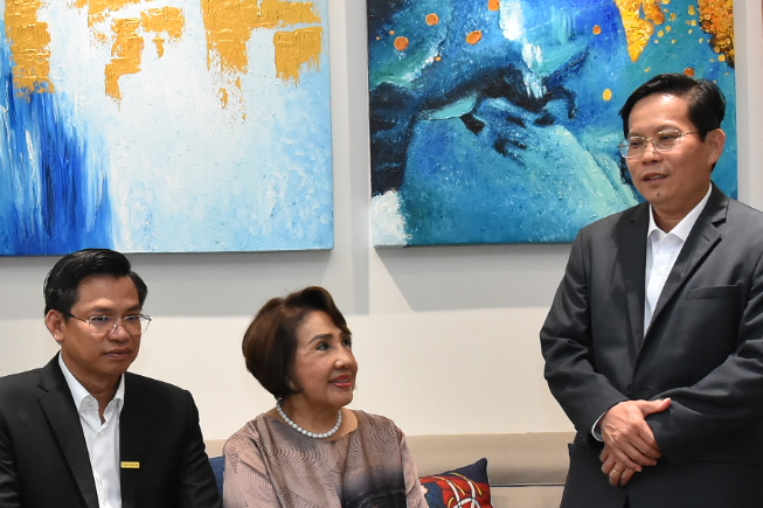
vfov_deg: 20.2
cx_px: 208
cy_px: 370
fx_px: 1420
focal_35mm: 67
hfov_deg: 29.7
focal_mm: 18
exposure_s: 1/125
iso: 1600
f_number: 5.6
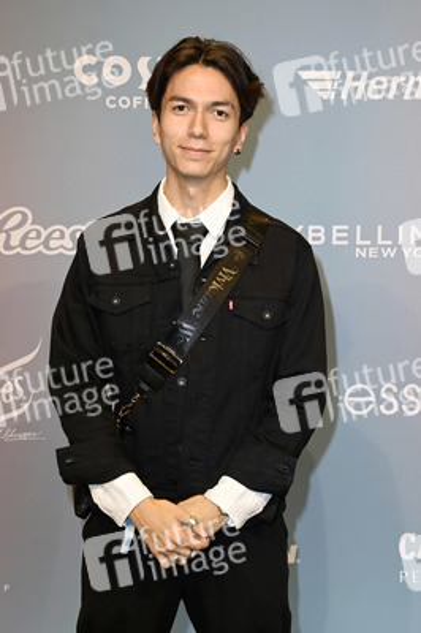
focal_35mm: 55
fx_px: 966
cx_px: 210
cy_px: 316
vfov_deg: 36.3
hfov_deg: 24.6
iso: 400
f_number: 5.6
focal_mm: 55
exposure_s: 1/160
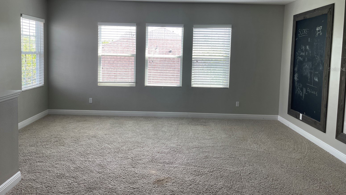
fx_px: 257
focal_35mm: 28
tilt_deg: -4.9
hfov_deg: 67.9
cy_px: 69
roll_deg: -1.8
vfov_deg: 41.1
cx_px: 171
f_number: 1.6
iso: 50
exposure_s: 1/121
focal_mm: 5.1
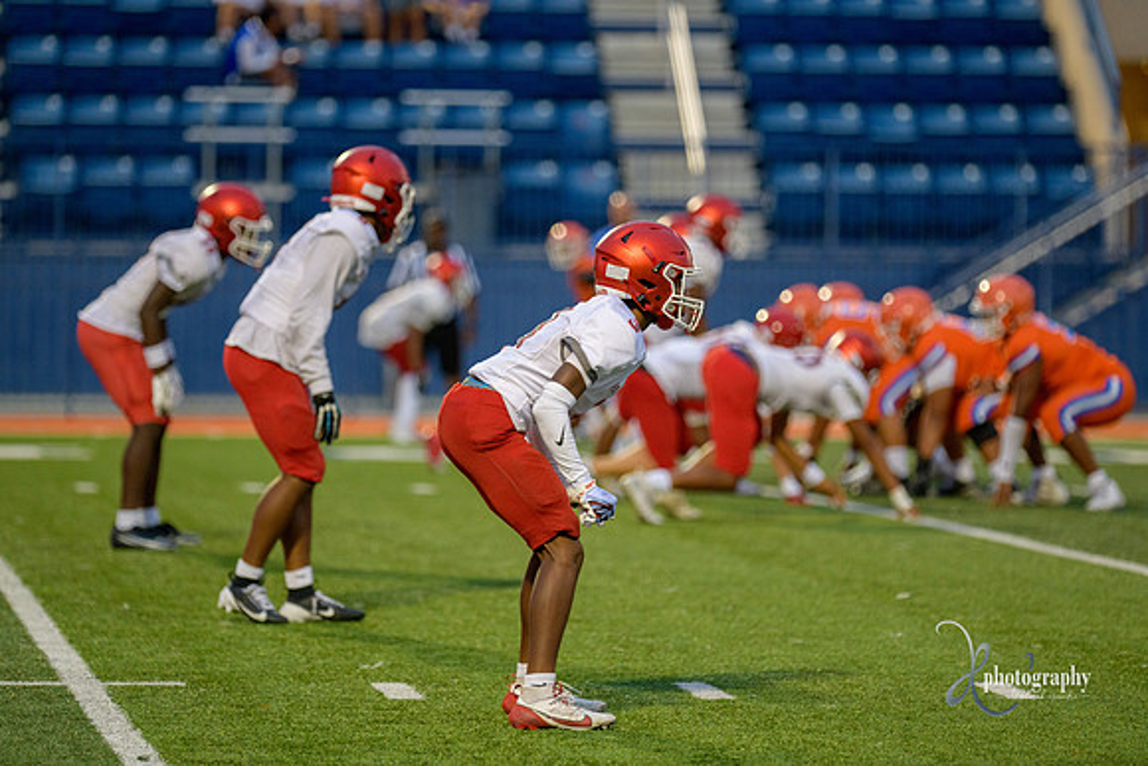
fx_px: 7017
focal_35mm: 220
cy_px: 383
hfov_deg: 9.4
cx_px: 574
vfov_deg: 6.2
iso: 640
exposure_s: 1/800
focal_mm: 220
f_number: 2.8
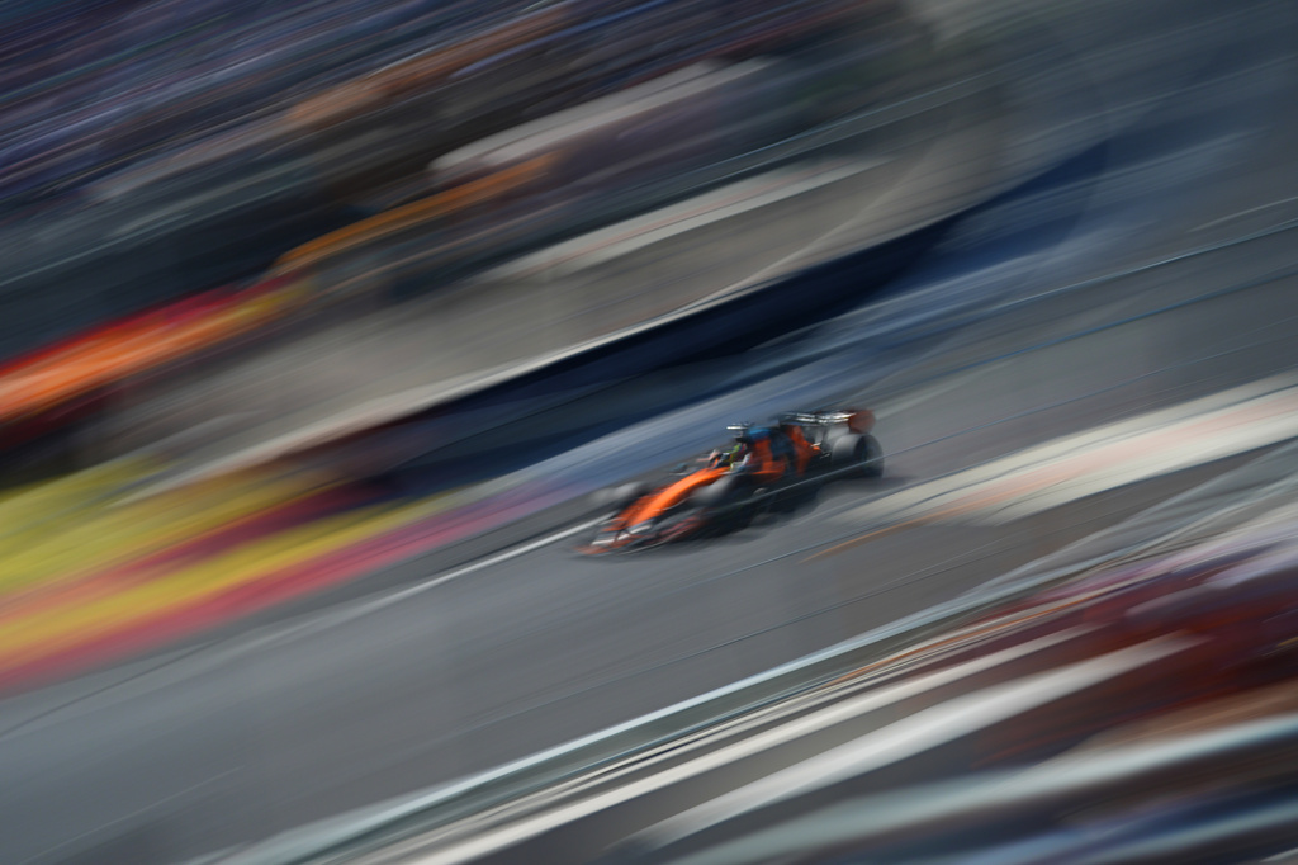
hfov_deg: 24.2
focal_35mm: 84
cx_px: 649
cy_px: 432
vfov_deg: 16.3
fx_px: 3028
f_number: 2.8
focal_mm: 84
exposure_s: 1/8
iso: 125
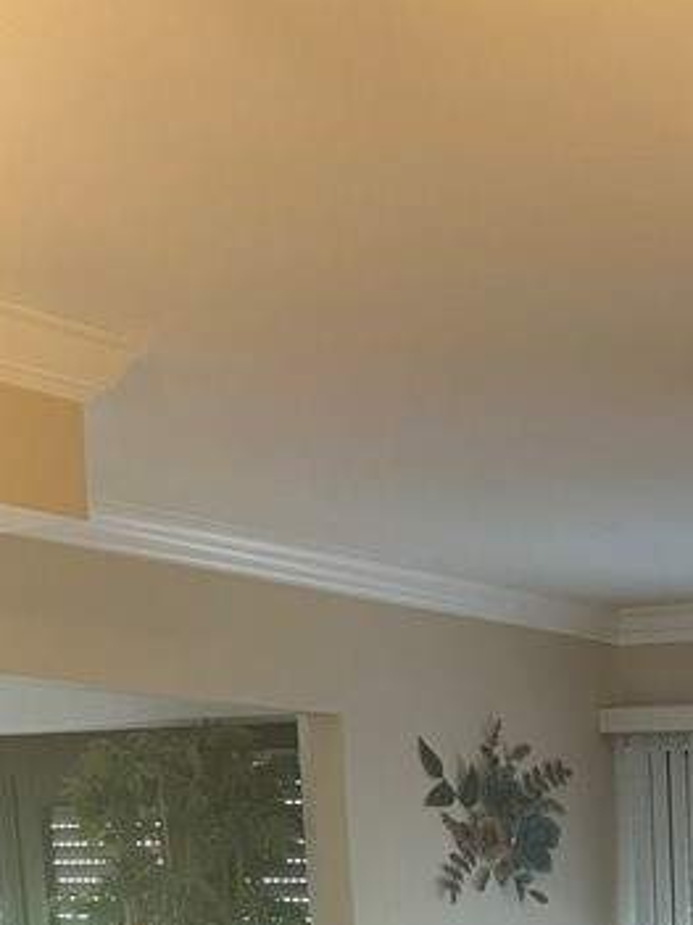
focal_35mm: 70
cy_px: 1260
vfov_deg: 23.8
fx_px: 1870
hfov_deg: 18.9
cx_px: 991
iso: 160
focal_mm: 6.86
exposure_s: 1/120
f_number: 1.78
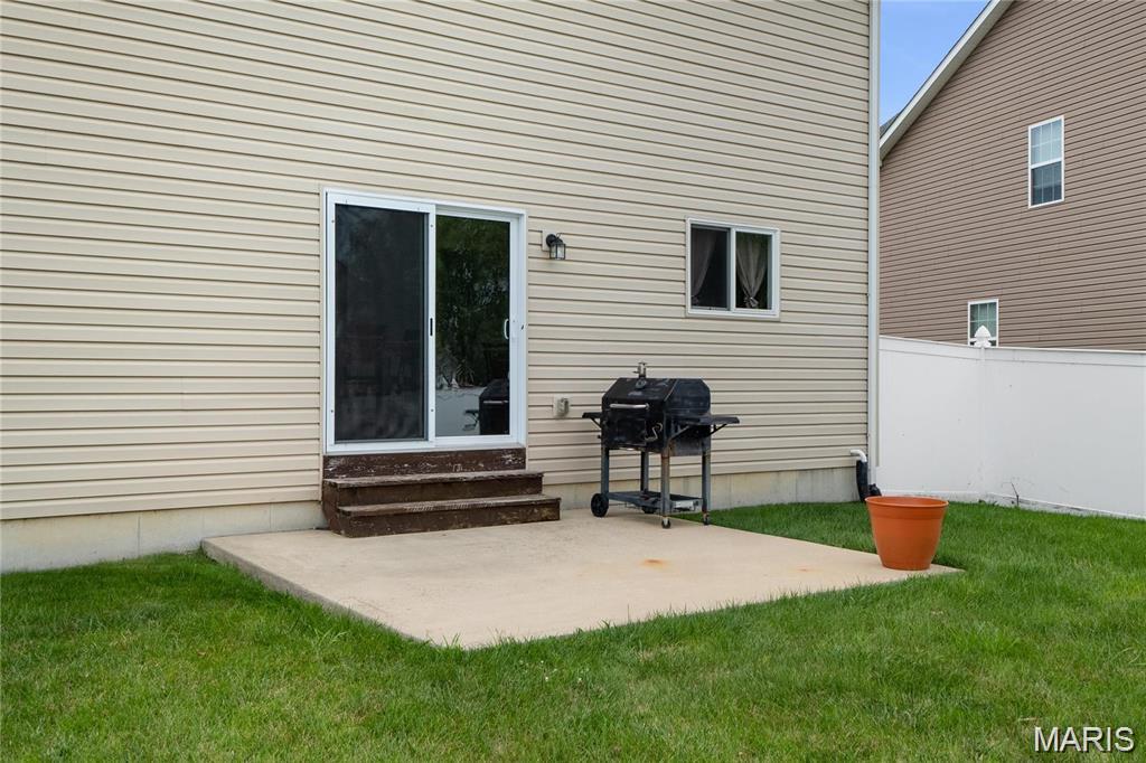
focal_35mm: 36
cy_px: 382
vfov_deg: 36.8
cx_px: 573
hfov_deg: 53.1
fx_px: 1146
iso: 400
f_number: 10
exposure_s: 1/200
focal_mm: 18
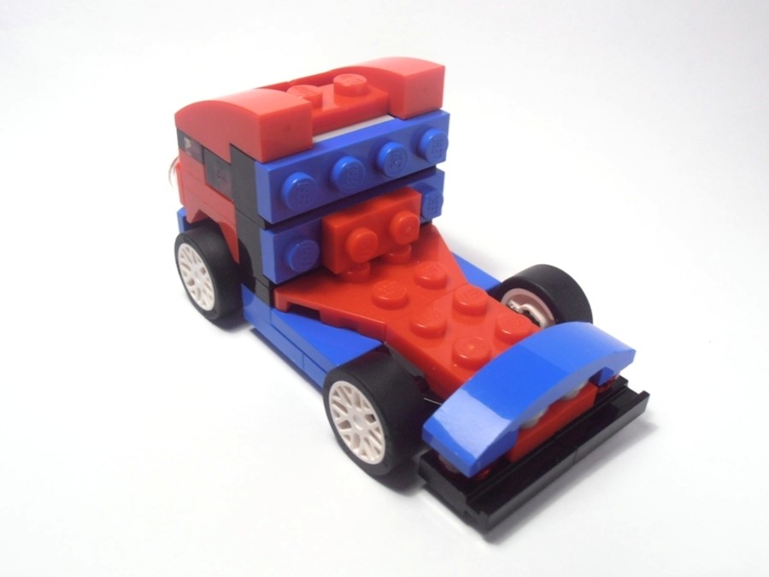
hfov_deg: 50.1
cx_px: 384
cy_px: 288
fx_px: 822
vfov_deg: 38.7
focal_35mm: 37
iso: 80
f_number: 3.9
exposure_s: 1/50
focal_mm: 6.61
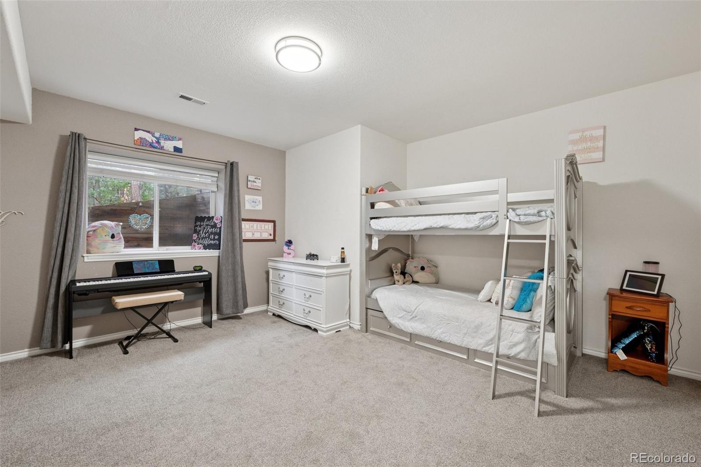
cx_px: 350
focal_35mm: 15
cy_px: 234
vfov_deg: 77.3
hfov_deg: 100.4
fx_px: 292
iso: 800
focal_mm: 15
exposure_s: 1/3.33
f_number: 11
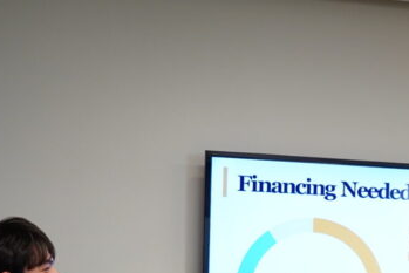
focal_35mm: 88
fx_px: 1000
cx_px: 454
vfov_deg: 15.2
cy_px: 288
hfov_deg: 21.8
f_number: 5.6
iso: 800
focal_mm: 30
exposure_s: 1/30
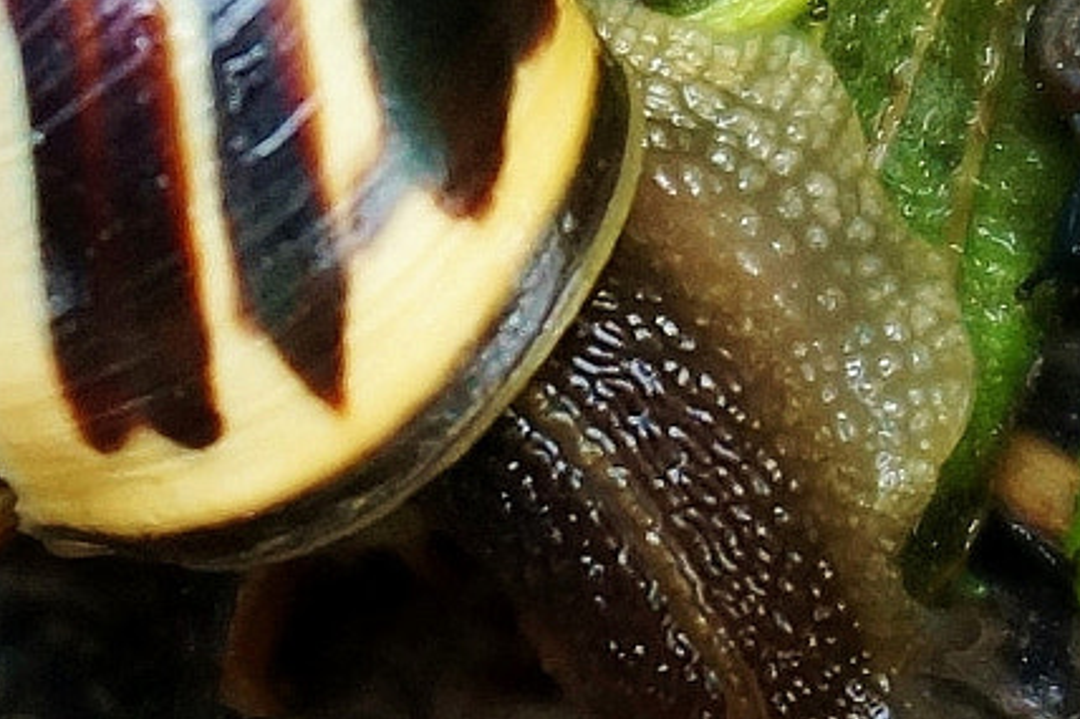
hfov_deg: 12.6
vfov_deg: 8.4
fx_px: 4884
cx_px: 437
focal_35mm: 163
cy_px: 375
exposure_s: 1/160
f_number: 4.5
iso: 1000
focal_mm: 29
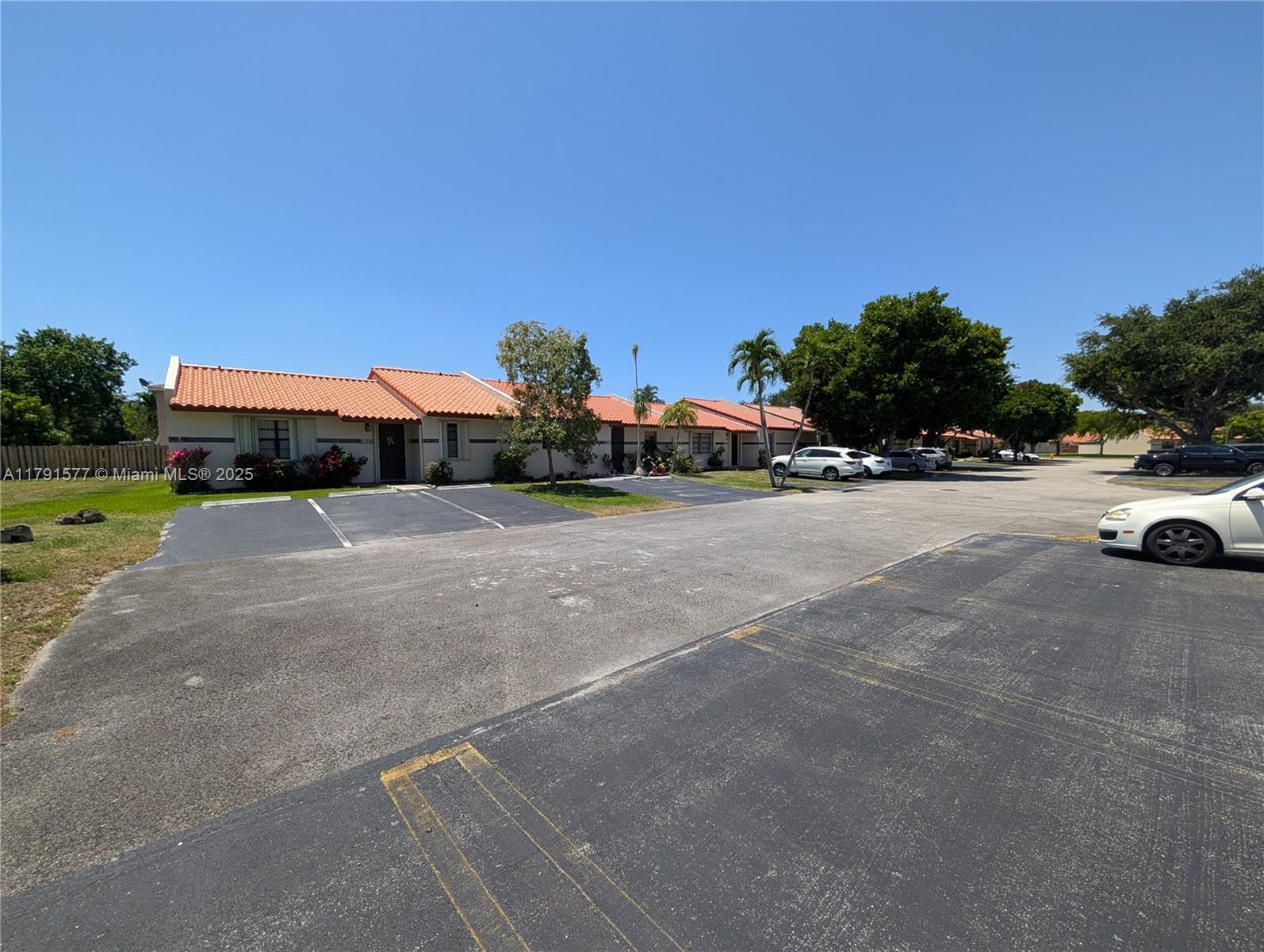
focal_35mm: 12
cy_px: 476
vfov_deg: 94.6
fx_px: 439
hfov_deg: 110.5
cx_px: 632
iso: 58
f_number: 1.7
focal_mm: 2.02
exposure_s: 1/3257
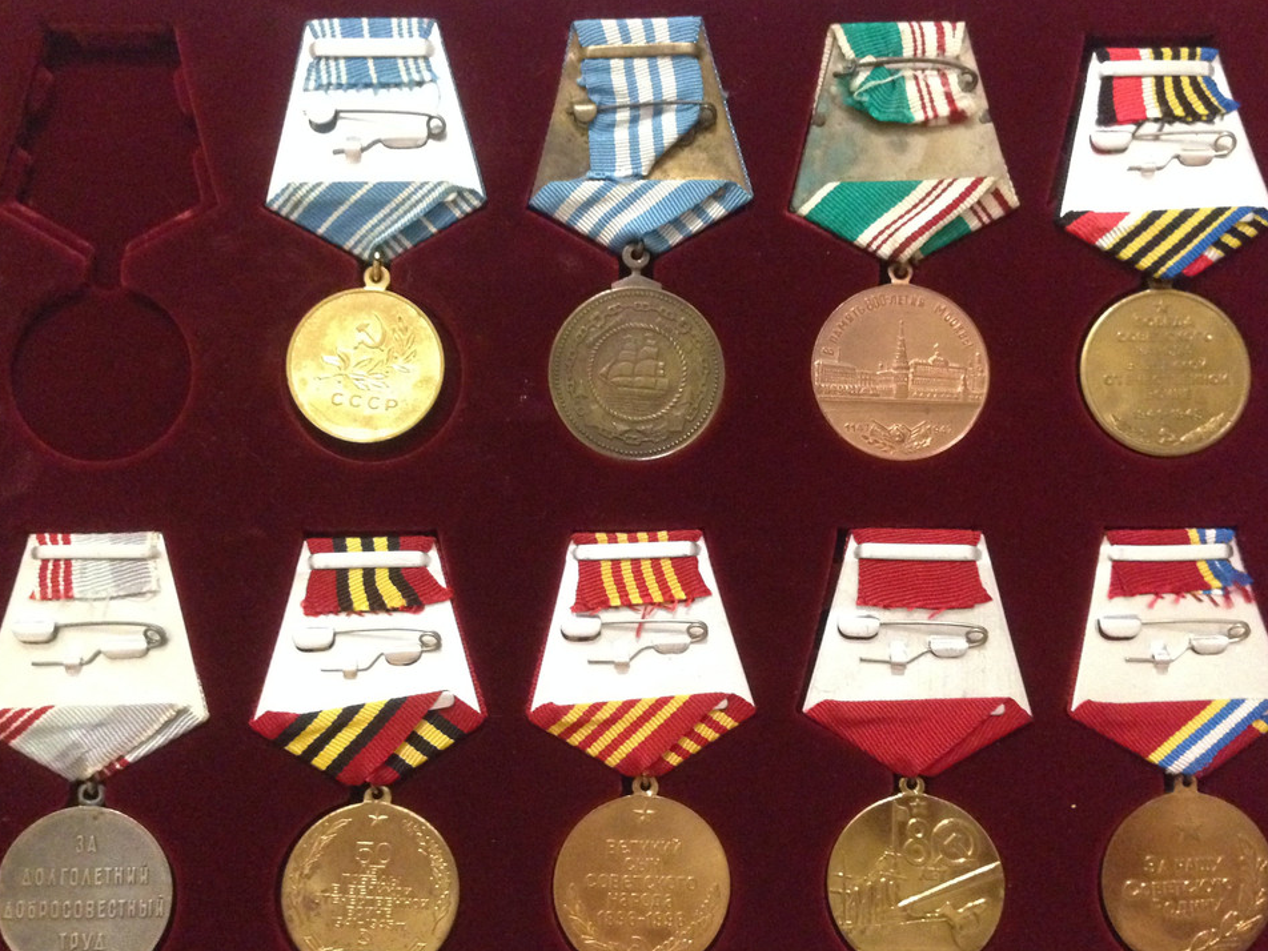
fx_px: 1355
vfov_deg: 38.6
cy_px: 515
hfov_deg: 50.1
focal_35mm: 37
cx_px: 627
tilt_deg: -82.9
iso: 640
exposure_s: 1/15
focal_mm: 4.12
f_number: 2.4
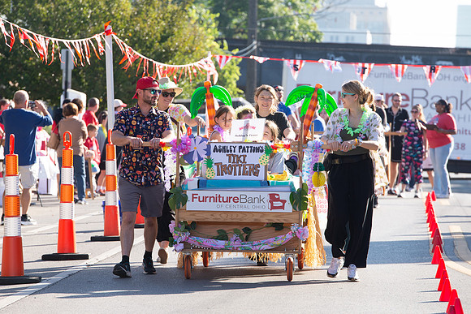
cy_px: 160
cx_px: 215
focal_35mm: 224
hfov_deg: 9.2
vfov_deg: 6.1
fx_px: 2931
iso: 200
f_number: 7.1
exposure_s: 1/250
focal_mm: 200
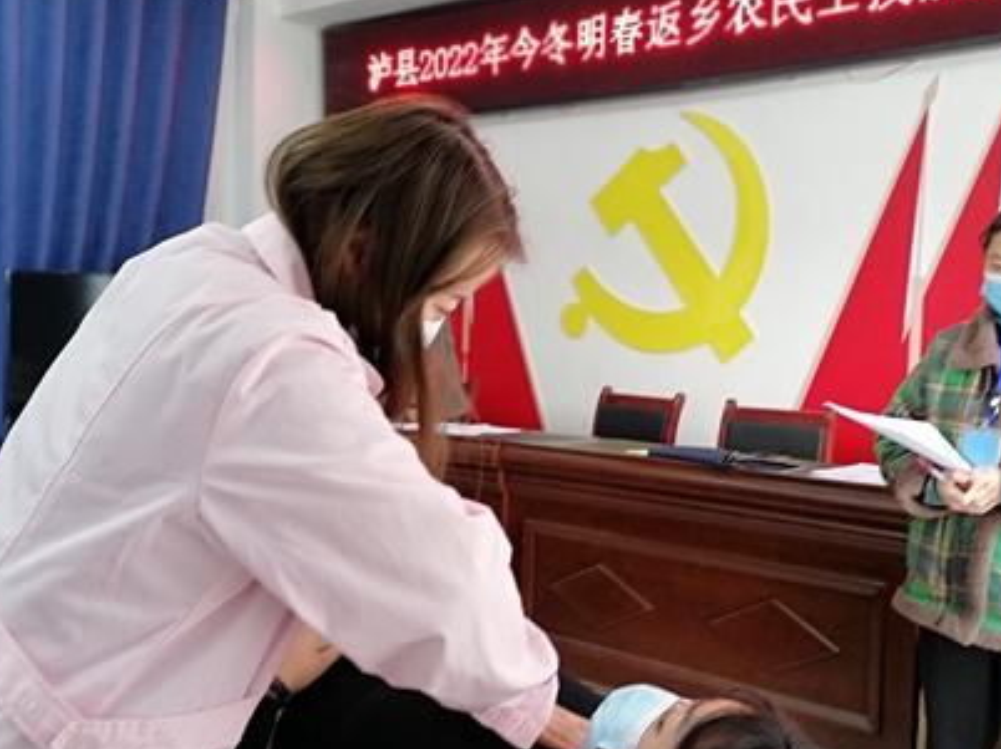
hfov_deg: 43.7
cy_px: 403
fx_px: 1243
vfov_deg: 33.5
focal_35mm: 43
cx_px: 600
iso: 200
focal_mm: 5.3
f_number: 1.8
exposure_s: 1/33.3
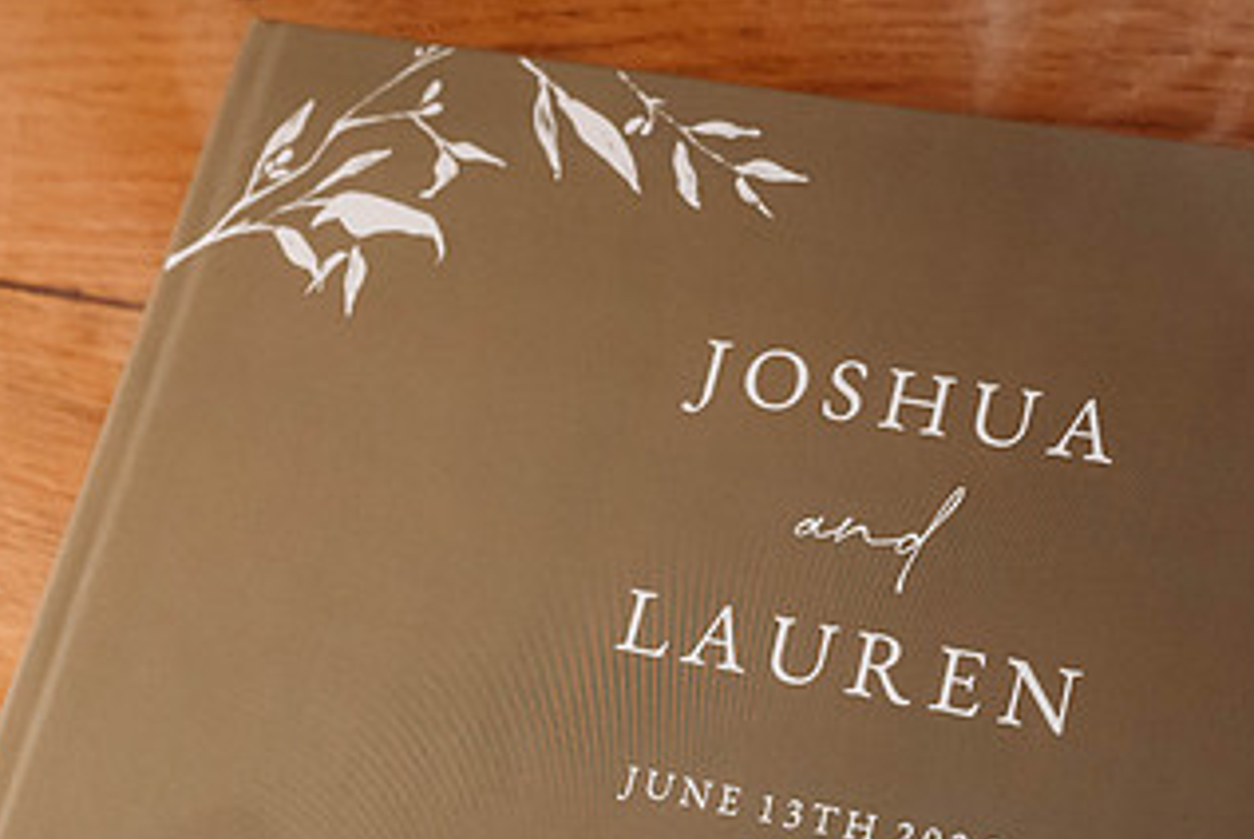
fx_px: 2231
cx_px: 811
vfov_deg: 21.2
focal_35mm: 64
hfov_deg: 31.2
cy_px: 600
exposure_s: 1/250
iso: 8000
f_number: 4
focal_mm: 35
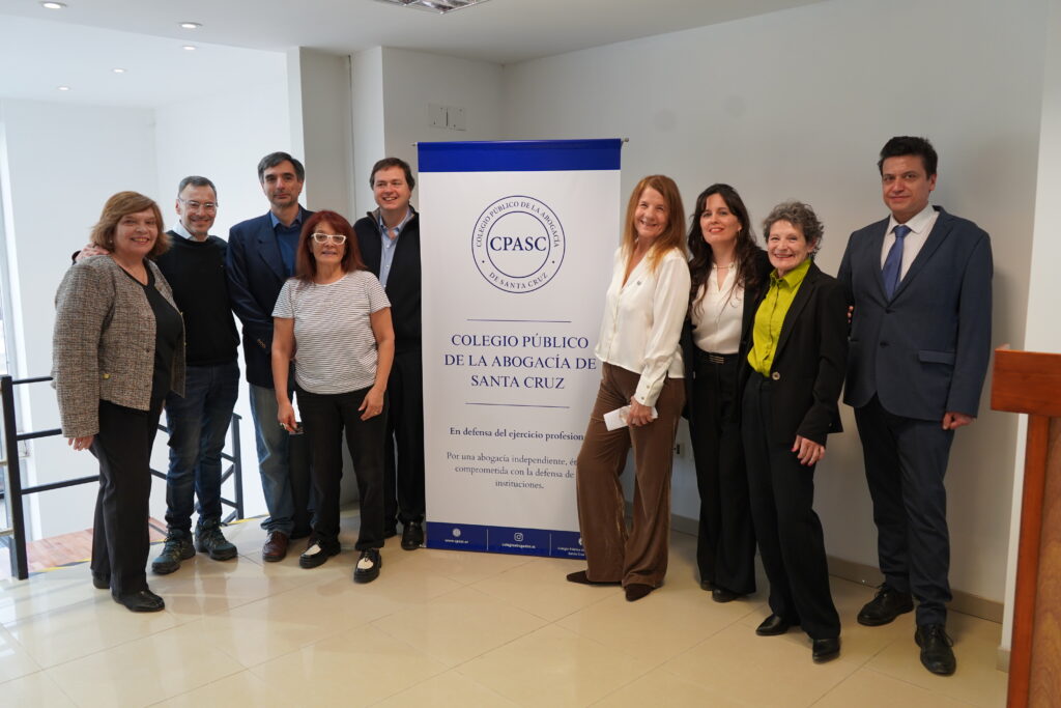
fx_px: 884
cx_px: 530
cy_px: 354
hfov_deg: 61.9
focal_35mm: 30
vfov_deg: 43.6
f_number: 4
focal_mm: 30
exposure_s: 1/160
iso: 800
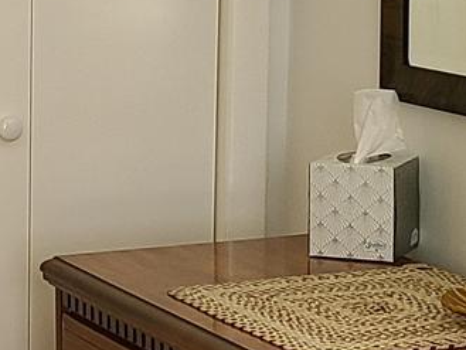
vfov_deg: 9.2
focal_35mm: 162
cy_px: 160
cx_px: -319
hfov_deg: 11.5
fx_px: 2182
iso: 160
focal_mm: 5.4
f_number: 1.8
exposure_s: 1/39
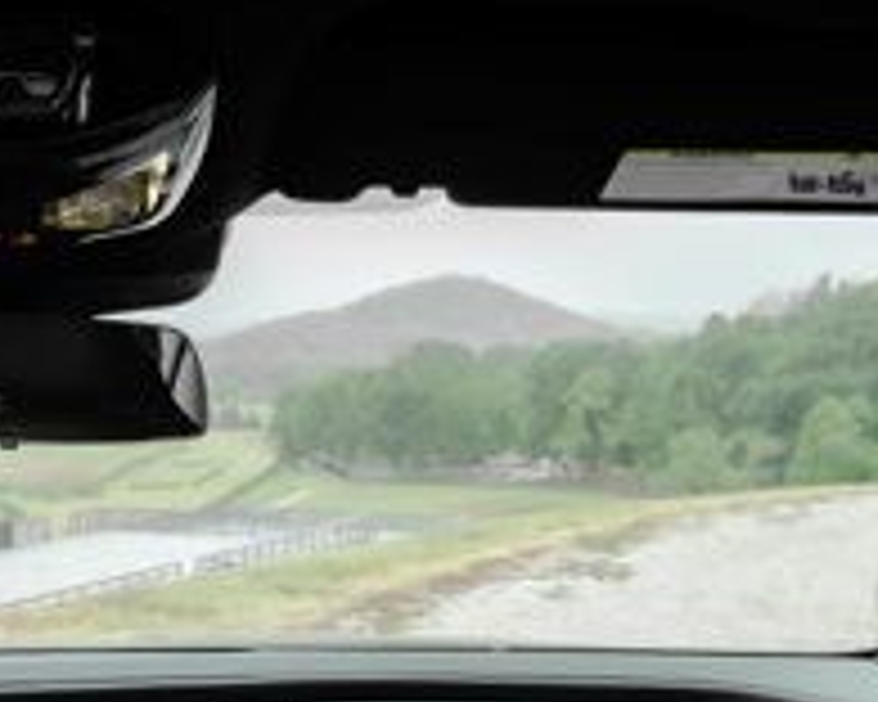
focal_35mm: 74
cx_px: 27
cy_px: 902
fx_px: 1923
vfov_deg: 19.2
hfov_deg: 24.7
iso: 640
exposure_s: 1/200
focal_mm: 24
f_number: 8
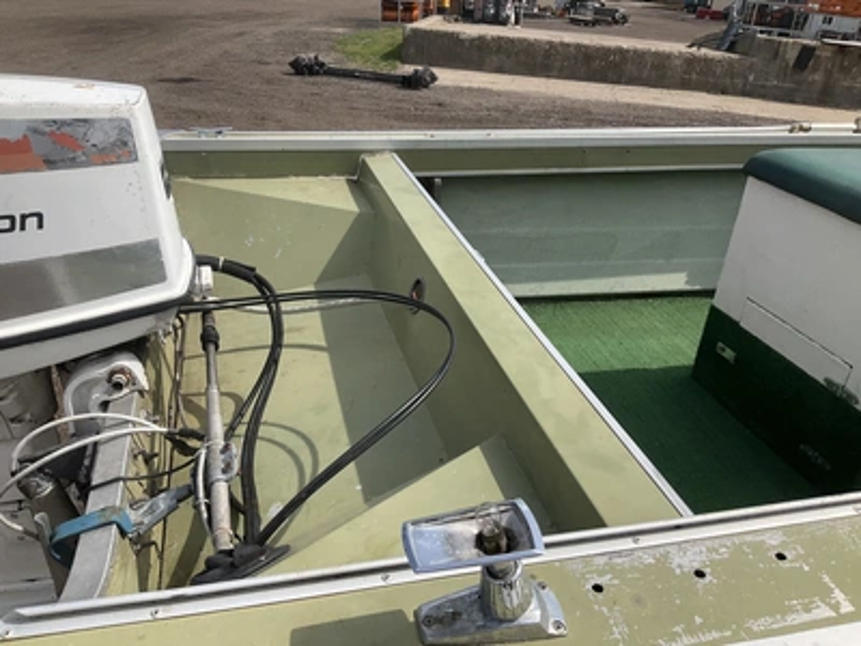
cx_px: 430
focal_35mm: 29
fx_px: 721
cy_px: 323
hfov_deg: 61.7
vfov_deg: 48.2
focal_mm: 3
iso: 25
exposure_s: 1/2538
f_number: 1.8
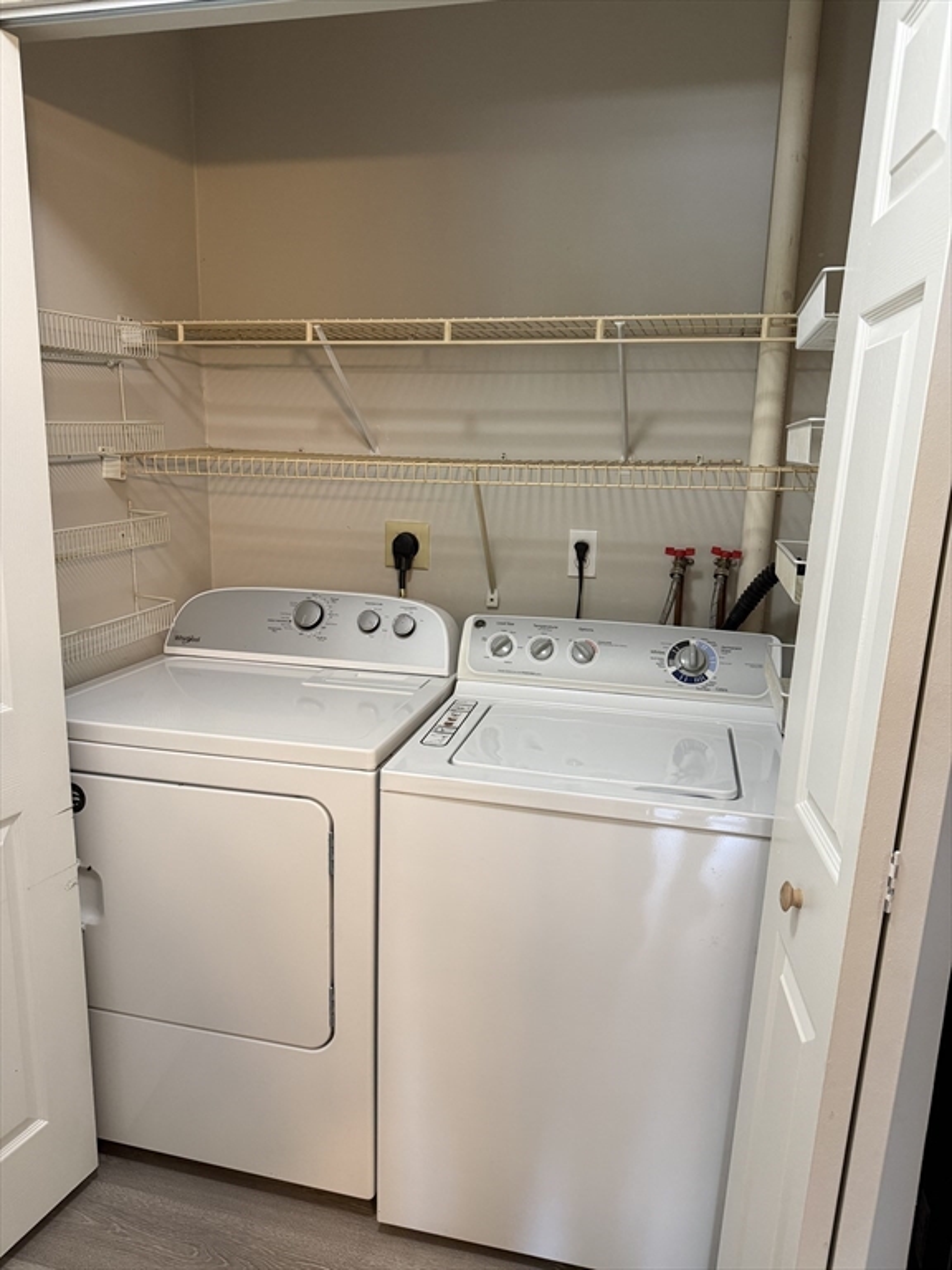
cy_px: 635
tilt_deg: -12.3
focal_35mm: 24
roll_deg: -2.1
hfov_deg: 56.8
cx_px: 476
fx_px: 880
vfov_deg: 71.6
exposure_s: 1/60
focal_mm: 6.76
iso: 250
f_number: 1.78
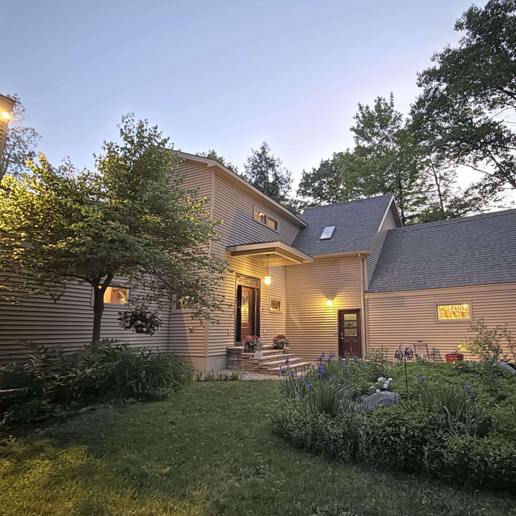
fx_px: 354
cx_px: 315
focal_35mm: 21
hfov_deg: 71.2
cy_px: 264
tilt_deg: +13.3
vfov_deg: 72.1
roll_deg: +1.1
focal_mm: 2.22
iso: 500
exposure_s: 1/20
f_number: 2.2
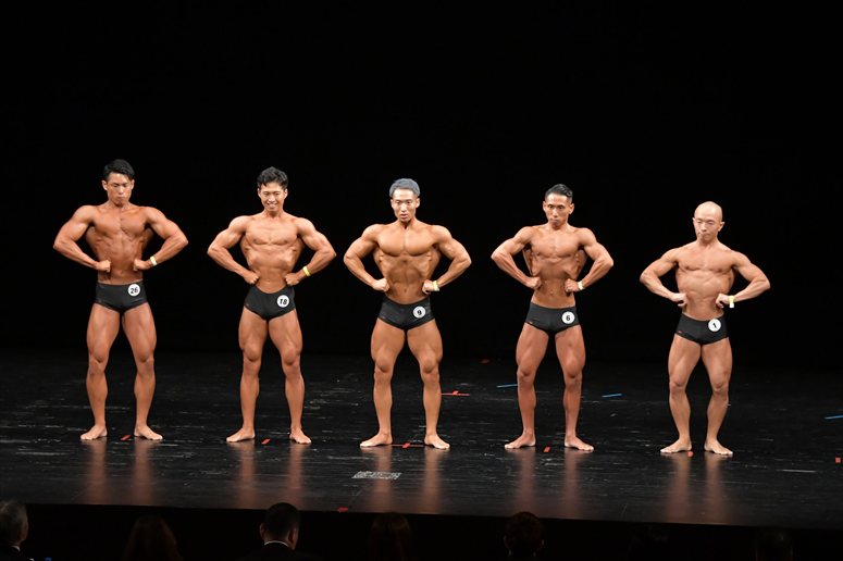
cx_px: 422
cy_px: 280
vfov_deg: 9.1
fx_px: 3511
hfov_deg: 13.7
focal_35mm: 150
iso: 3200
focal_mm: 100
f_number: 5.6
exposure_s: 1/400
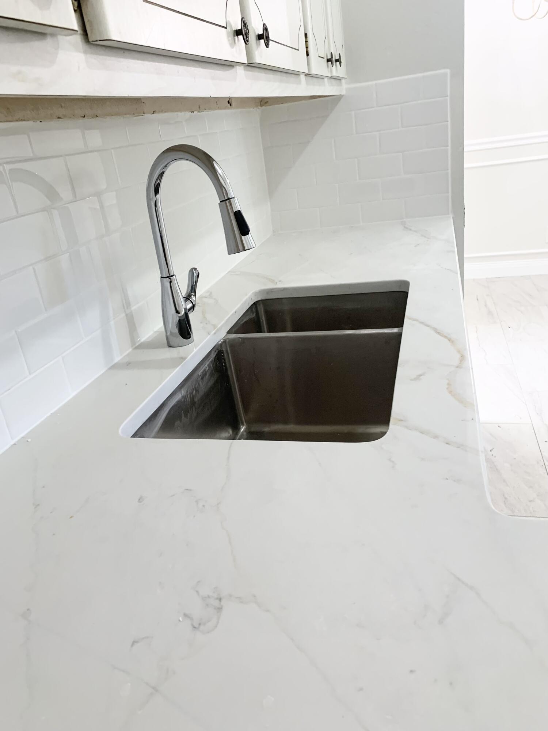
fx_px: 549
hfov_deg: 53.1
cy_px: 366
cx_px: 274
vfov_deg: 67.3
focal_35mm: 26
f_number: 1.8
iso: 160
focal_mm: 4.25
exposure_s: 1/60
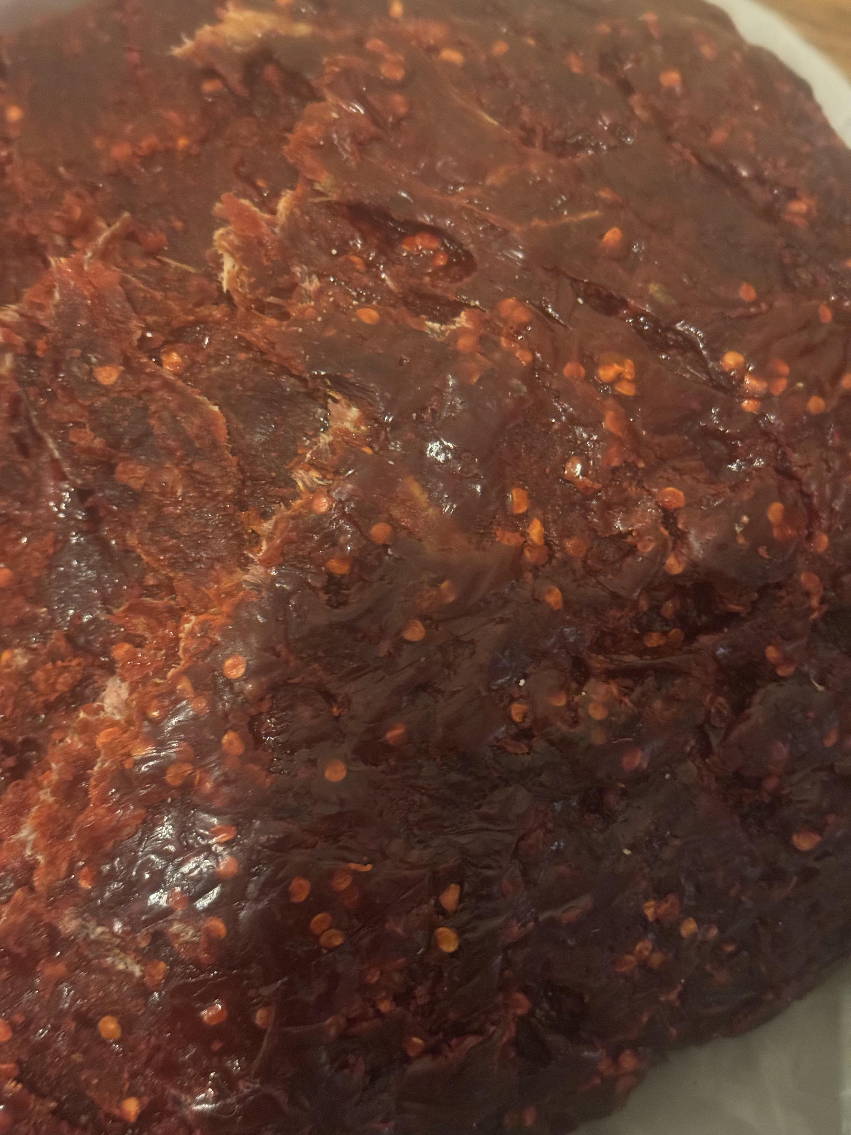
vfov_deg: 39.7
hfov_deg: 30.3
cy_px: 568
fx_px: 1573
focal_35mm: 48
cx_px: 426
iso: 800
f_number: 1.78
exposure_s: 1/20
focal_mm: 6.76
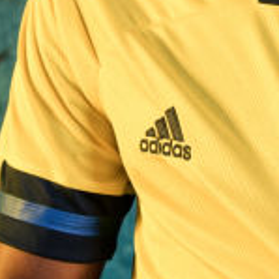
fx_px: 4249
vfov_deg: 3.8
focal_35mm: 466
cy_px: -63
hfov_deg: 3.8
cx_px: 309
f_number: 5.6
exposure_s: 1/250
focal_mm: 80
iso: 100
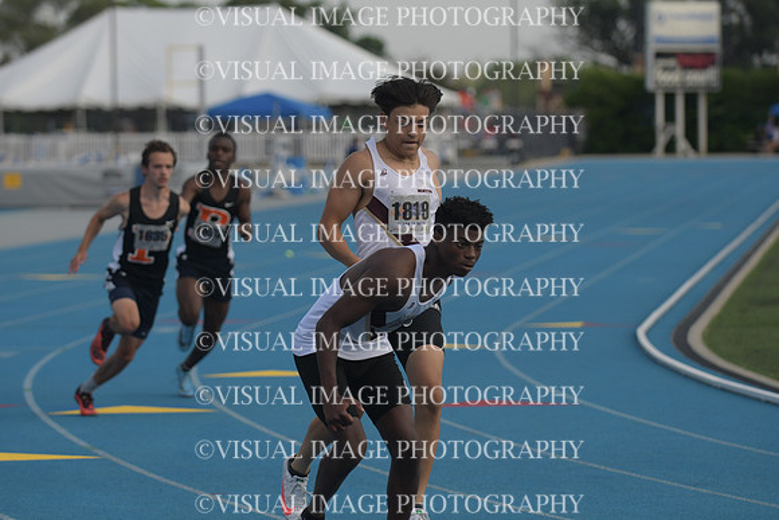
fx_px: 3766
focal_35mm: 174
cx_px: 390
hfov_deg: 11.8
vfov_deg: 7.9
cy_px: 260
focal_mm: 116
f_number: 3.2
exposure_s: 1/2500
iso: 320
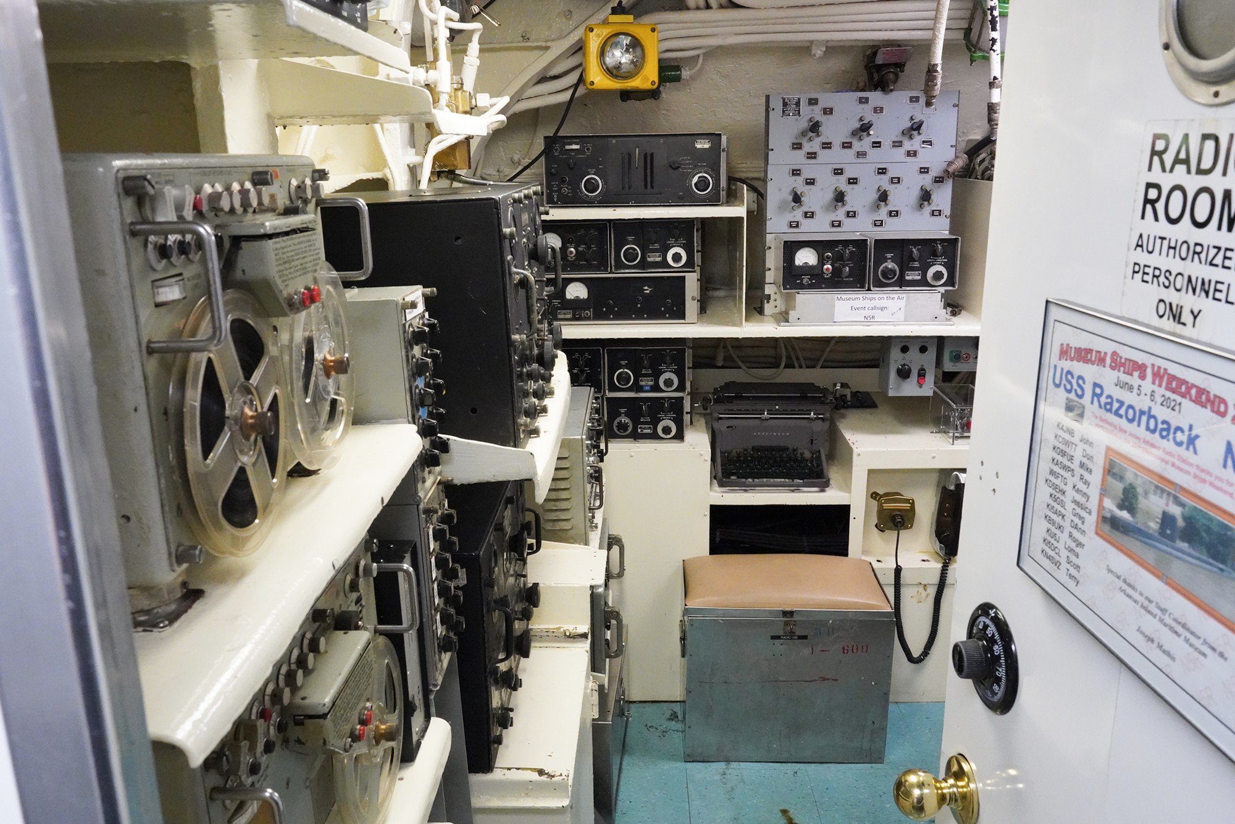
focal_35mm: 28
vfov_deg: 46.4
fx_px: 961
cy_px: 412
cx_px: 618
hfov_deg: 65.5
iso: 12800
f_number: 13
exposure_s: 1/100
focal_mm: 28
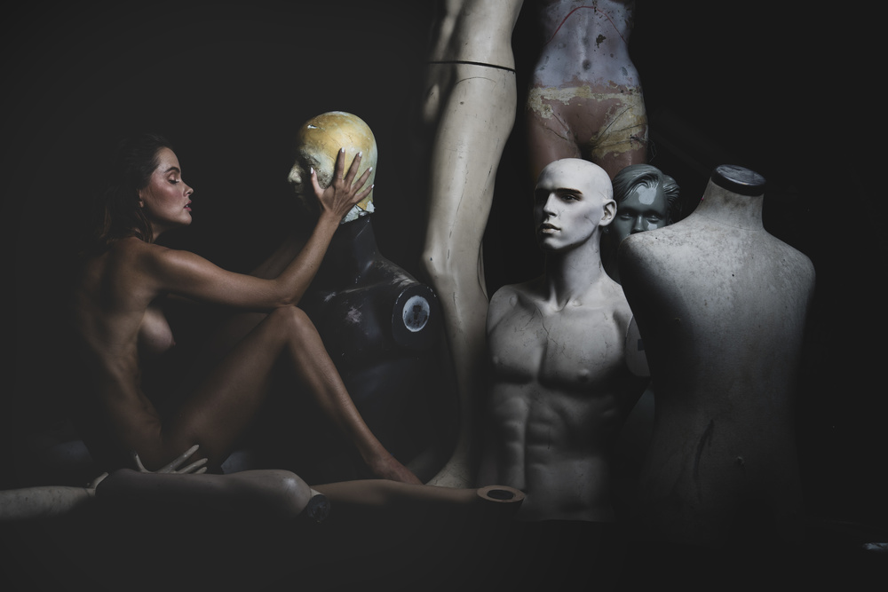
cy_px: 296
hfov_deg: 35.6
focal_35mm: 56
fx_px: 1381
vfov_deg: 24.2
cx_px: 444
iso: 100
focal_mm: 56
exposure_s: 1/100
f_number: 7.1
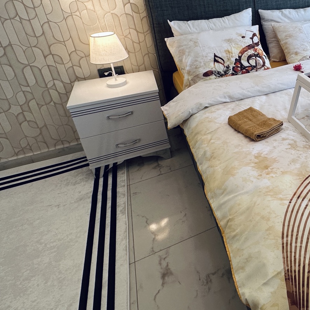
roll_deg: +0.0
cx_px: 294
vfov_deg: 55.3
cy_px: 89
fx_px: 284
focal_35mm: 28
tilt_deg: -24.8
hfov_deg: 49.2
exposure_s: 1/100
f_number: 2.2
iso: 100
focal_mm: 2.22
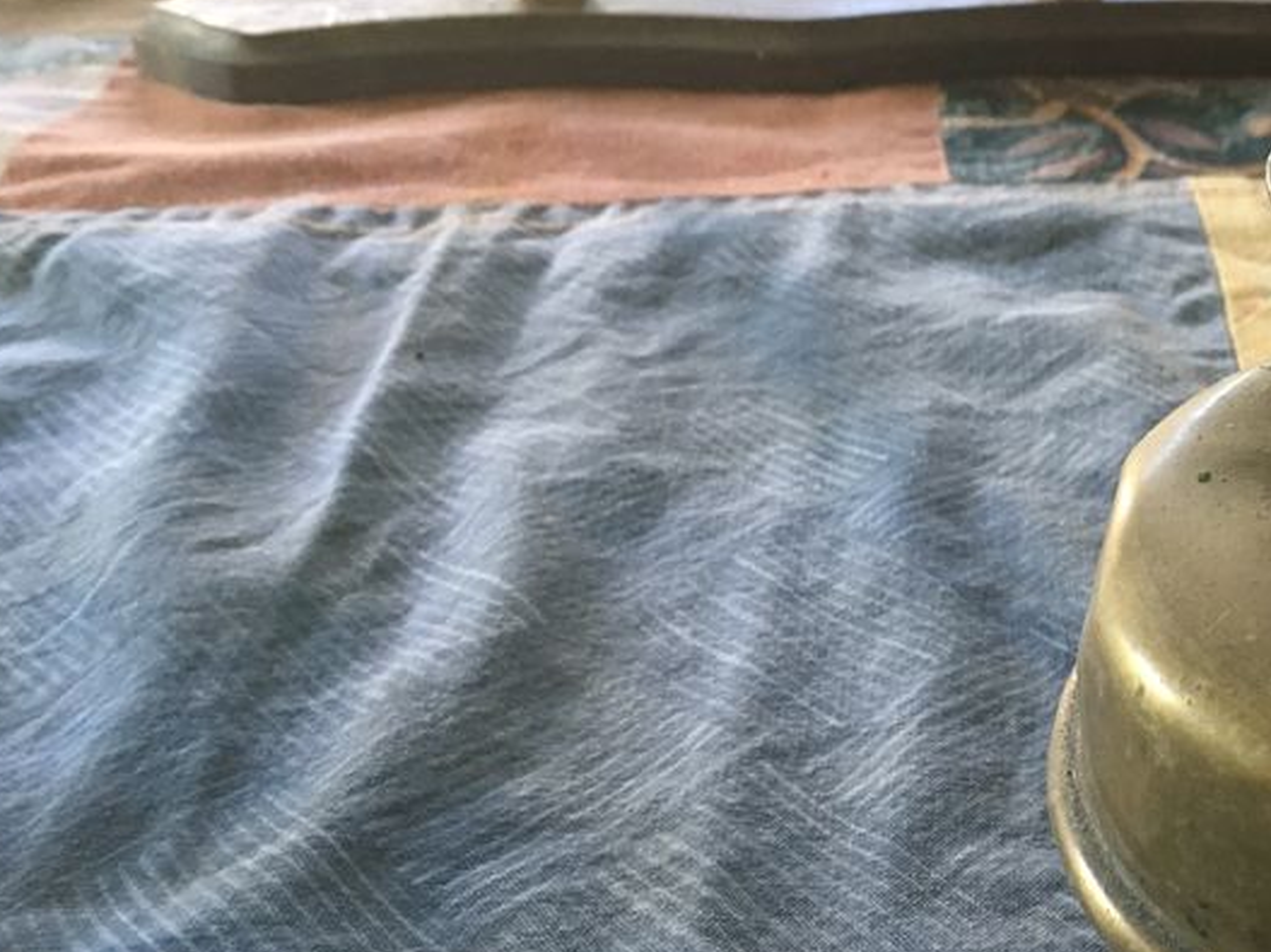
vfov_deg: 26.5
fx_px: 2019
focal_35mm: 55
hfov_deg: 33.2
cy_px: 501
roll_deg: +1.5
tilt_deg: -32.2
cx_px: 1131
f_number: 2.2
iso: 200
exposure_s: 1/33
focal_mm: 4.15
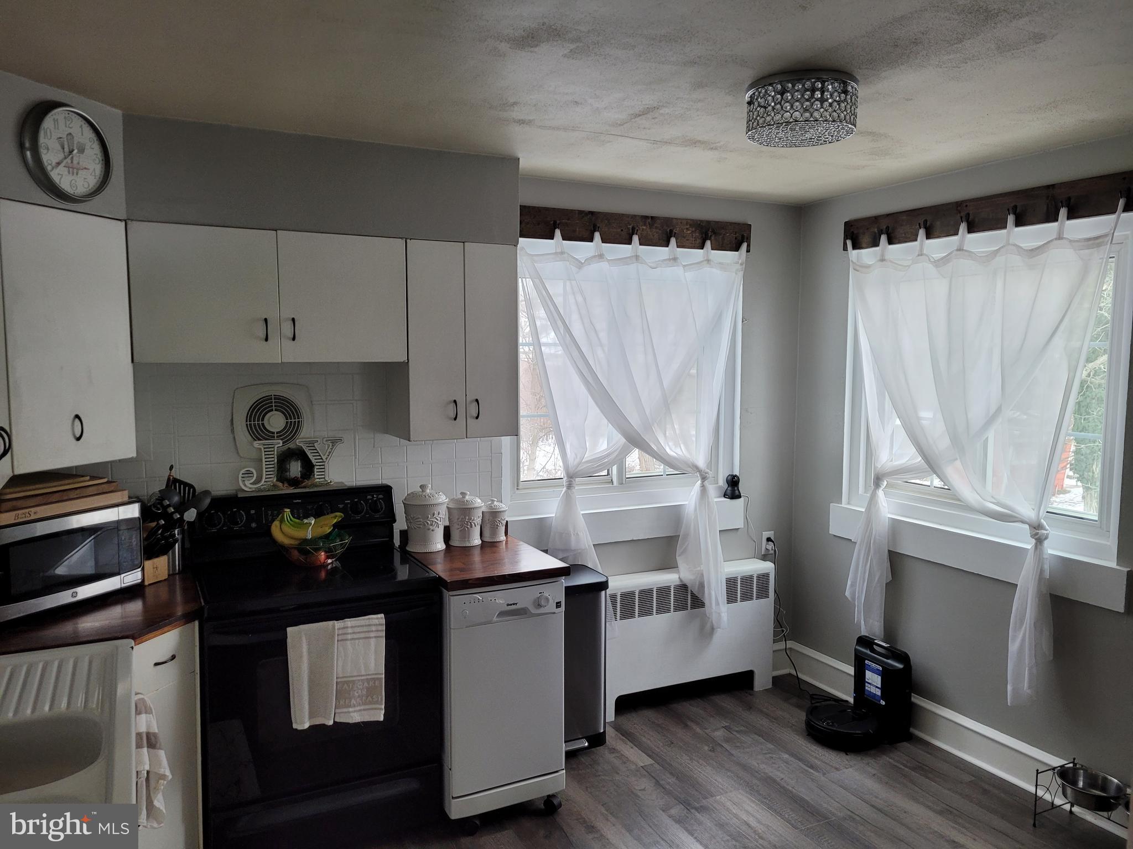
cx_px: 566
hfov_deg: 67.3
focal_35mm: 26
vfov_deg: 53.1
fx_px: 851
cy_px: 424
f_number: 1.8
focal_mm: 5.4
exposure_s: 1/119
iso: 160
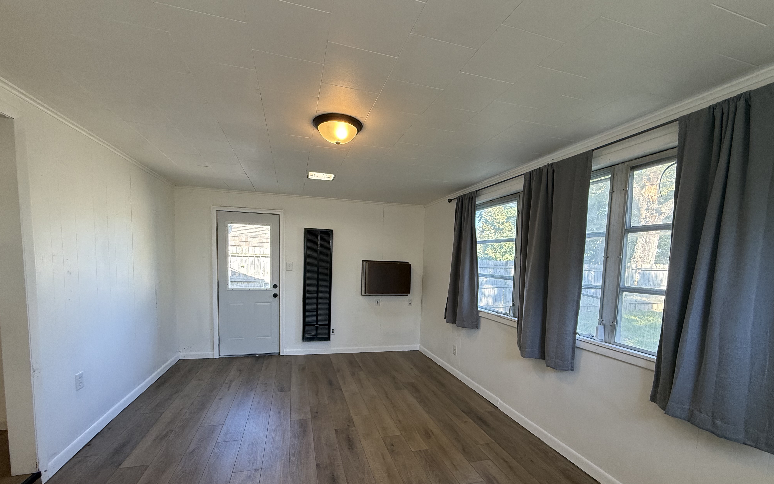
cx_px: 390
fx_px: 316
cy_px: 286
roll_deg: -2.1
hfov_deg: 101.5
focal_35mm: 15
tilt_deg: -3.7
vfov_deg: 74.1
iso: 160
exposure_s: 1/120
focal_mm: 2.22
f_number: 2.2
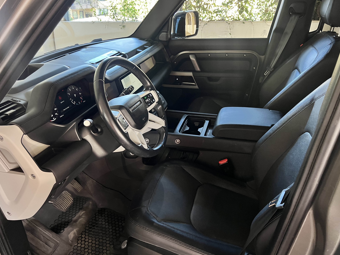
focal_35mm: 27
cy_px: 129
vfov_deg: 51.4
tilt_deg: -27.7
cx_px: 172
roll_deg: -2.7
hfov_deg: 65.3
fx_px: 265
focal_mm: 5.7
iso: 320
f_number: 1.5
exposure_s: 1/60
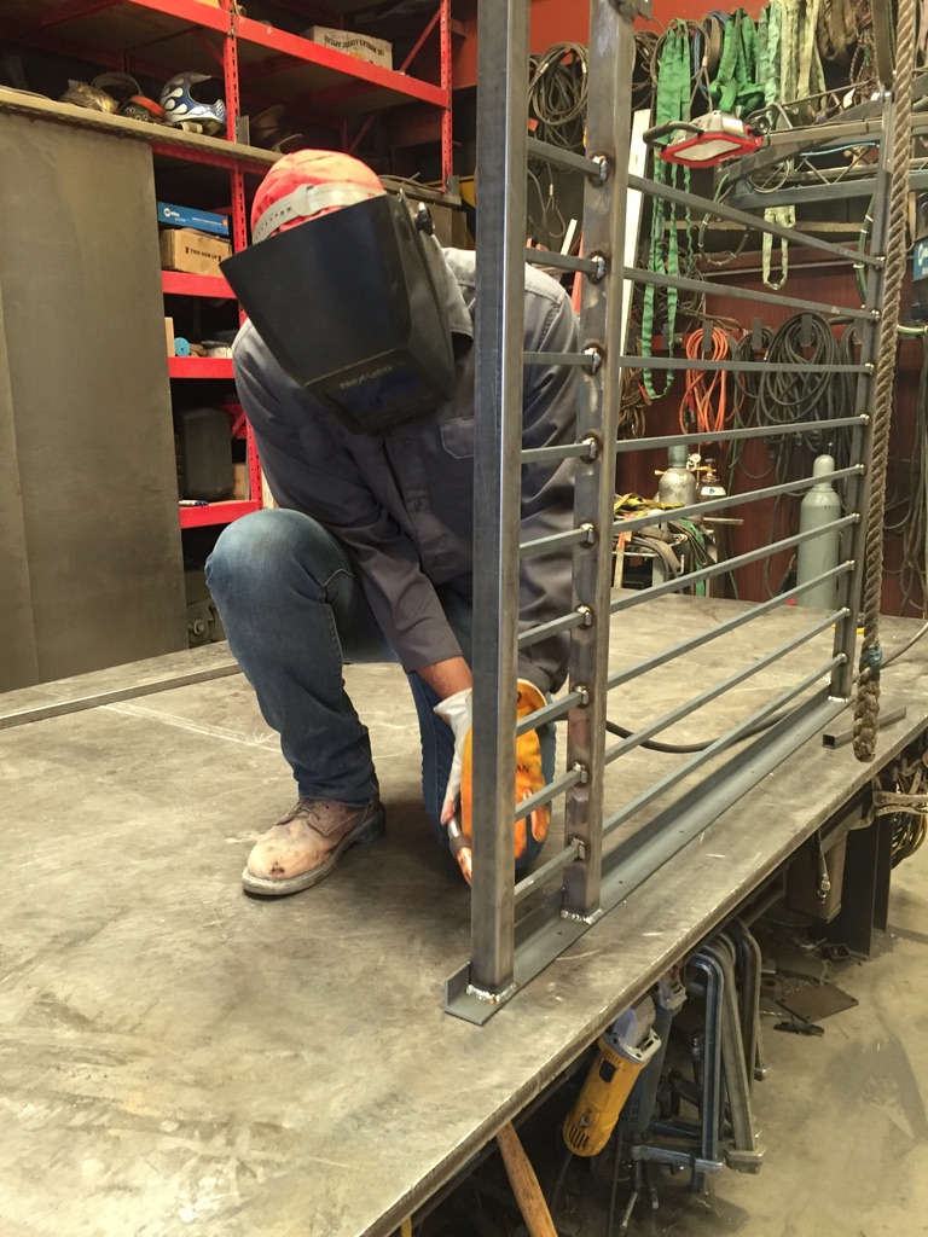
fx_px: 1037
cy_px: 618
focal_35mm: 29
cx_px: 464
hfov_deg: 48.2
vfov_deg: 61.7
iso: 125
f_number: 2.2
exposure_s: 1/30
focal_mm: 4.15
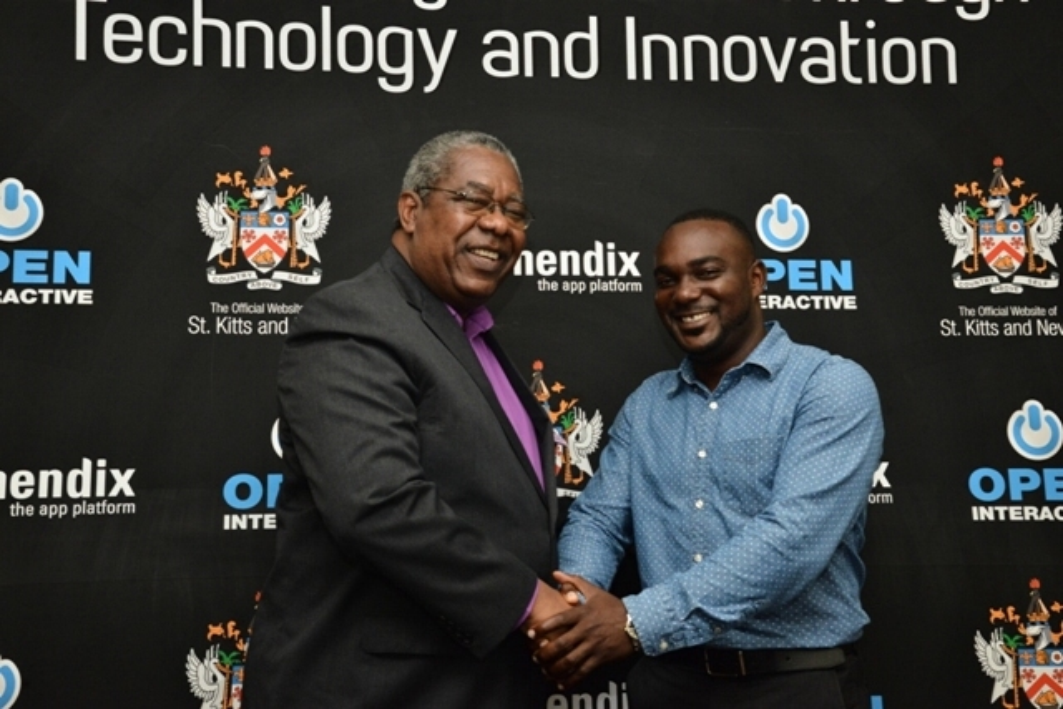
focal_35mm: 48
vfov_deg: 28.1
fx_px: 1418
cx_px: 532
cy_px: 354
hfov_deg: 41.1
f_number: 7.1
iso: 3200
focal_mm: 48
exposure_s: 1/60
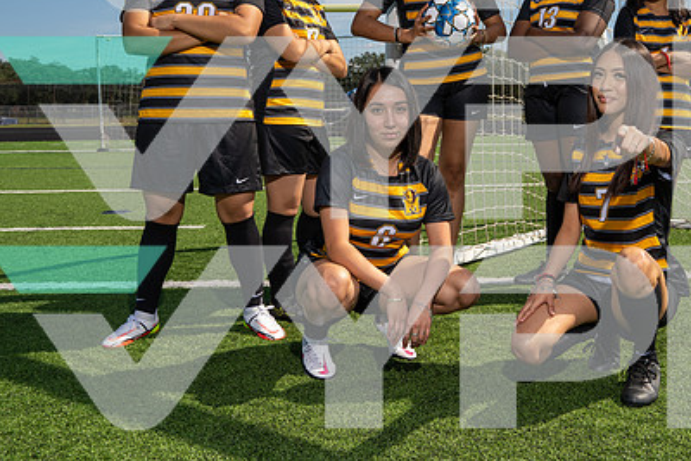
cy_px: 129
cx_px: 432
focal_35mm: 42
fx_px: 806
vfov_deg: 31.5
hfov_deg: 46.0
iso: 100
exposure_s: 1/250
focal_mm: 29
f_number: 8
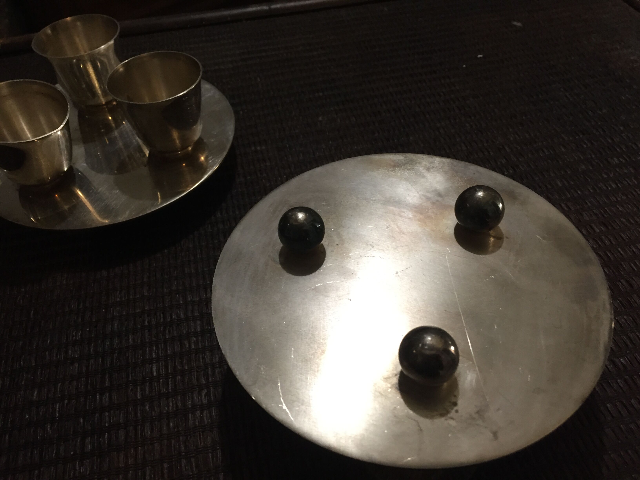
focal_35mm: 29
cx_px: 320
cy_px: 240
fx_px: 536
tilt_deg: -45.8
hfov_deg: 61.7
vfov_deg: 48.2
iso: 160
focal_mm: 4.15
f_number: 2.2
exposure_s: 1/33
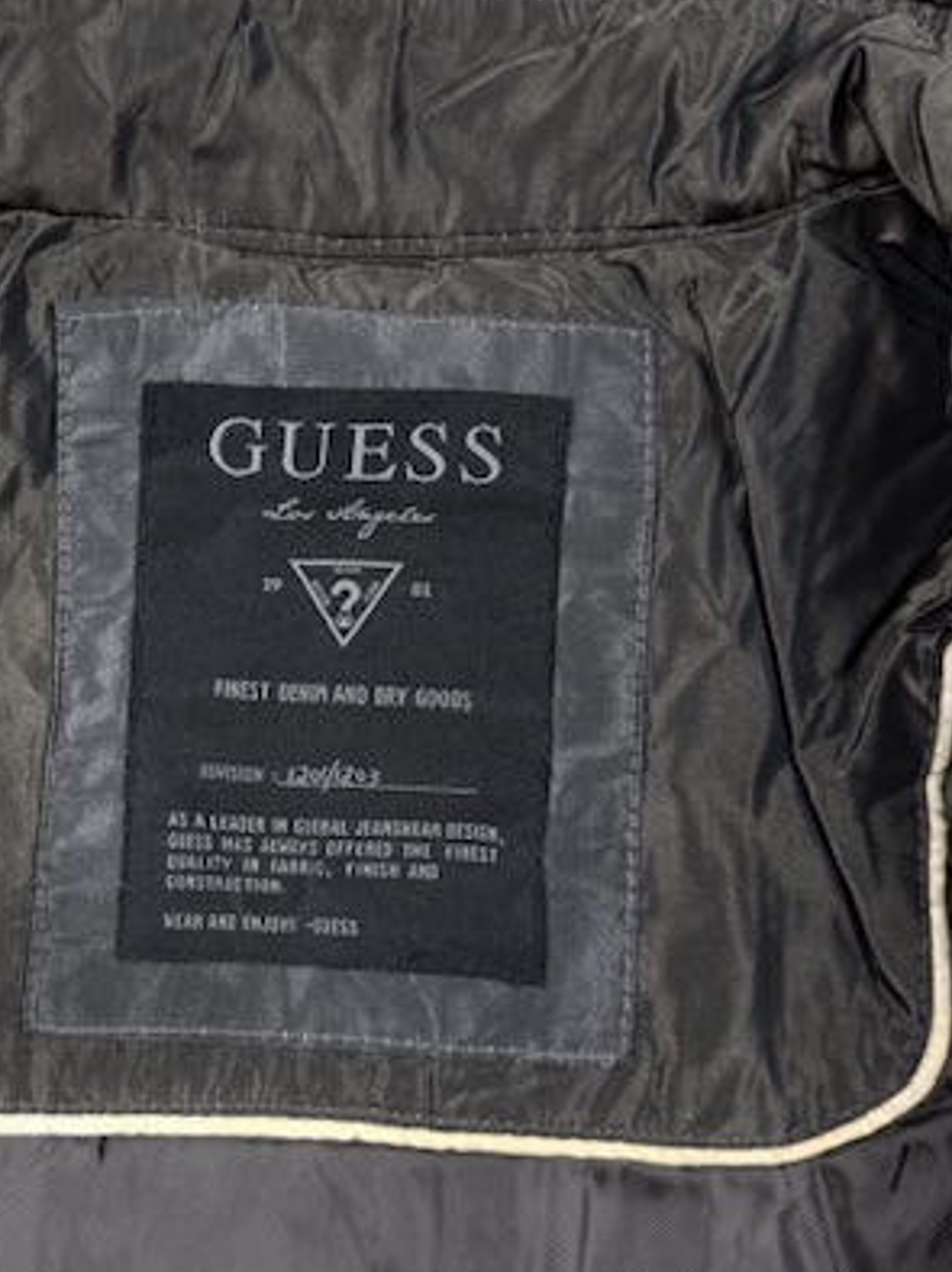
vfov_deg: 47.9
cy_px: 646
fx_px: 1432
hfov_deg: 35.9
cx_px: 236
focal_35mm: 39
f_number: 1.78
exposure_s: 1/100
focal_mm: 6.76
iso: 125
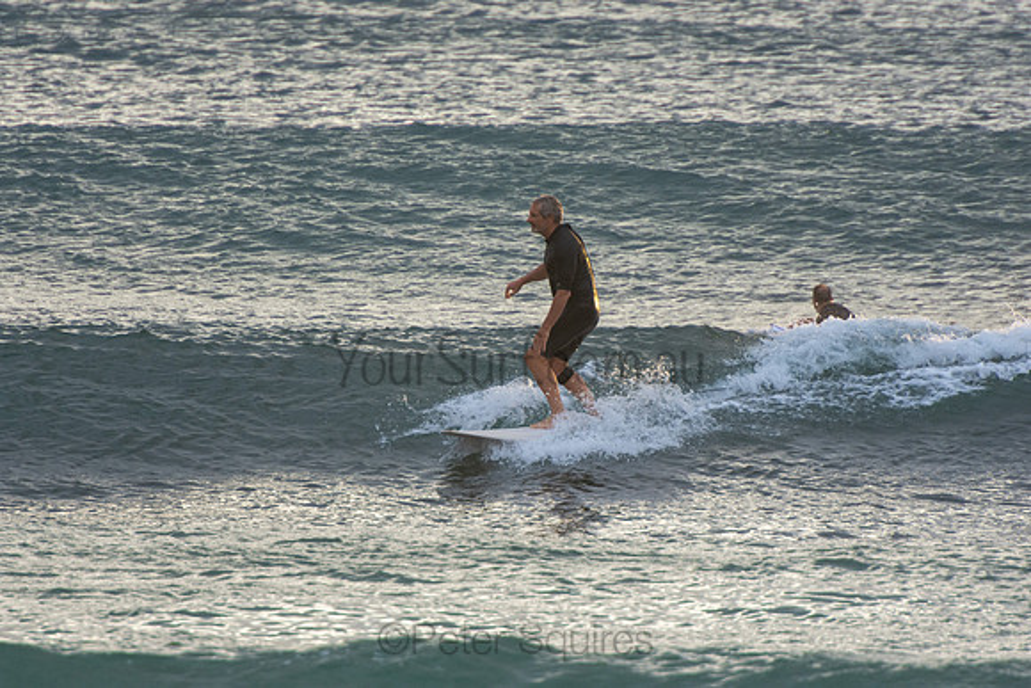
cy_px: 344
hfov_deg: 3.4
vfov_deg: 2.3
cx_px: 516
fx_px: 17187
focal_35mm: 600
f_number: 5.6
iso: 500
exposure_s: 1/400
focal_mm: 400
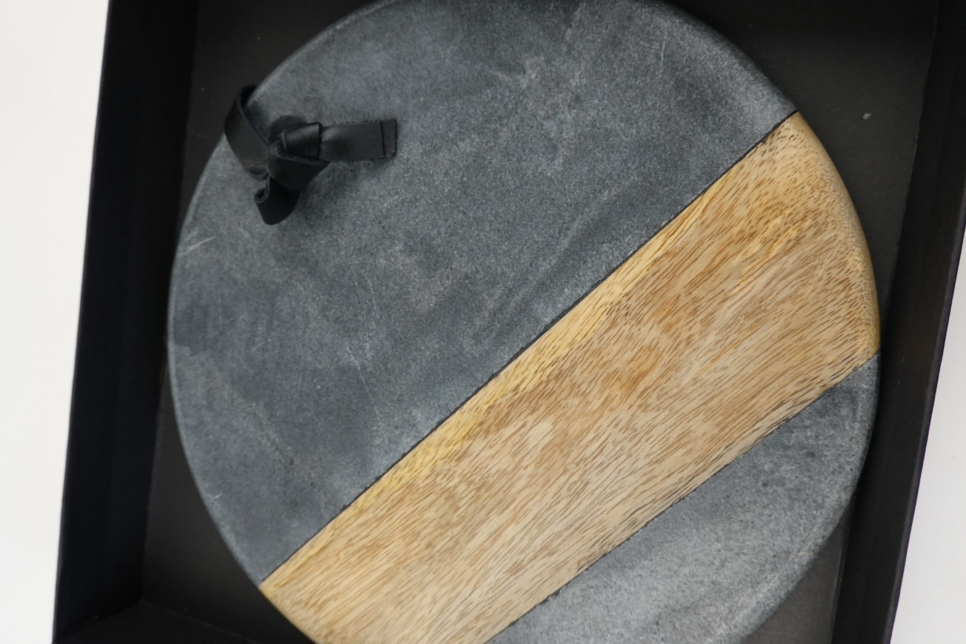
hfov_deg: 73.7
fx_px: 644
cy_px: 322
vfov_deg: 53.1
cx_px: 483
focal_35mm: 24
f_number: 4.5
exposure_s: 1/100
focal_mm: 9
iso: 640
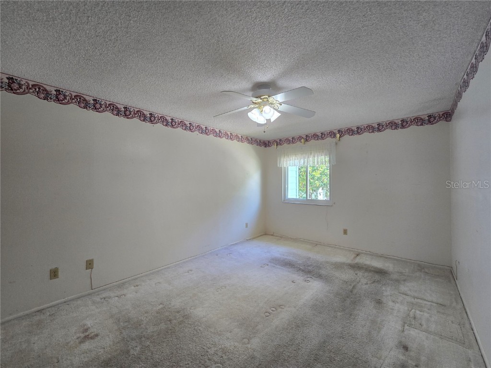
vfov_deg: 89.9
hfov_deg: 106.2
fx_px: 184
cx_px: 246
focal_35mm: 13
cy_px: 184
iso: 100
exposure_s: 1/60
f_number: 2.2
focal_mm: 2.2
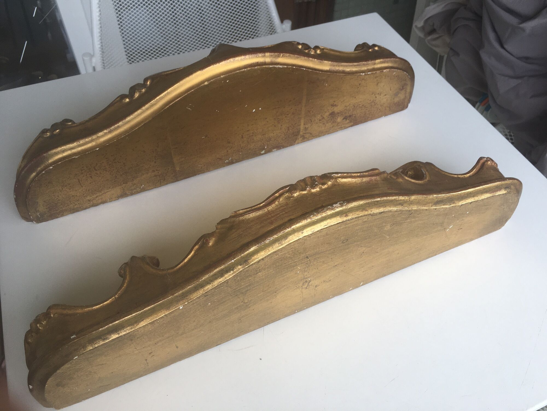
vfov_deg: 48.2
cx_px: 274
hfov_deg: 61.7
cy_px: 206
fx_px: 458
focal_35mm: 29
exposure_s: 1/50
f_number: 2.2
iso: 25
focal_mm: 4.15
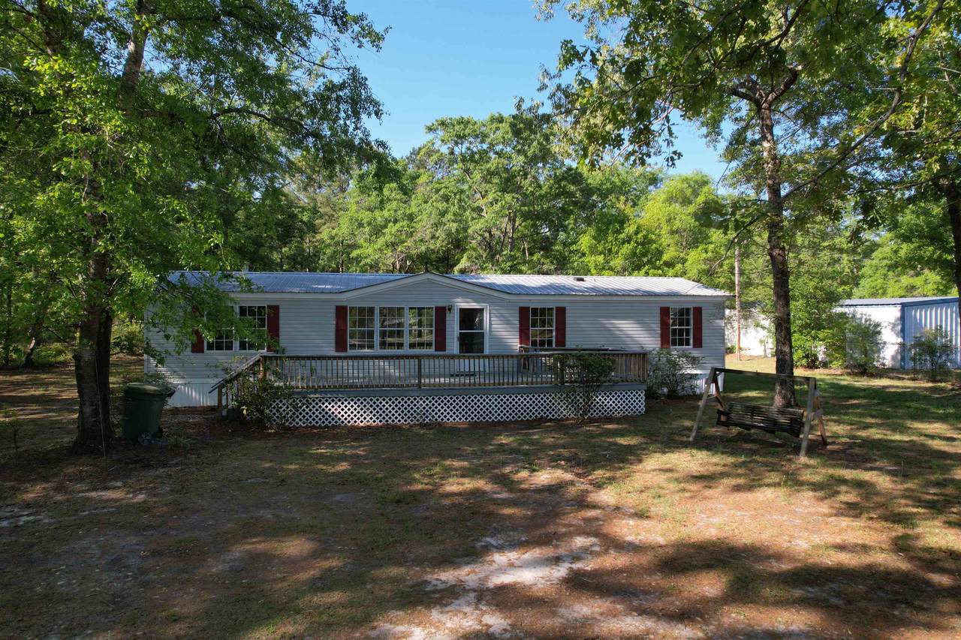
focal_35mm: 22
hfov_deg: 78.6
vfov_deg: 57.2
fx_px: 587
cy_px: 320
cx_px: 480
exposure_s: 1/725
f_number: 2.8
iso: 100
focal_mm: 8.38
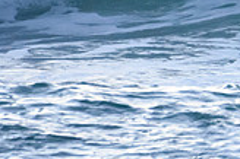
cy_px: -106
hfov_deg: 0.8
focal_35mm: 2660
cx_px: 378
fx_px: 17715
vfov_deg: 0.5
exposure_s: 1/1000
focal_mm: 500
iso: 3600
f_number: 5.6
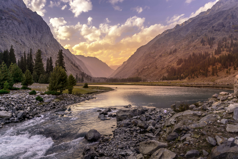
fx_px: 159
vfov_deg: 53.1
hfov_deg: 73.7
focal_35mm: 24
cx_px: 119
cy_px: 80
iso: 100
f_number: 4
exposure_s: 1/250
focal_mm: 16
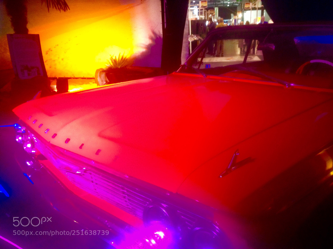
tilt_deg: -22.4
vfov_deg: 40.7
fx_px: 337
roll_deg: +1.0
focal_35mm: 35
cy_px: 124
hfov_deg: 52.6
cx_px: 166
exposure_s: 1/20
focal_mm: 4.28
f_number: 2.4
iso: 200
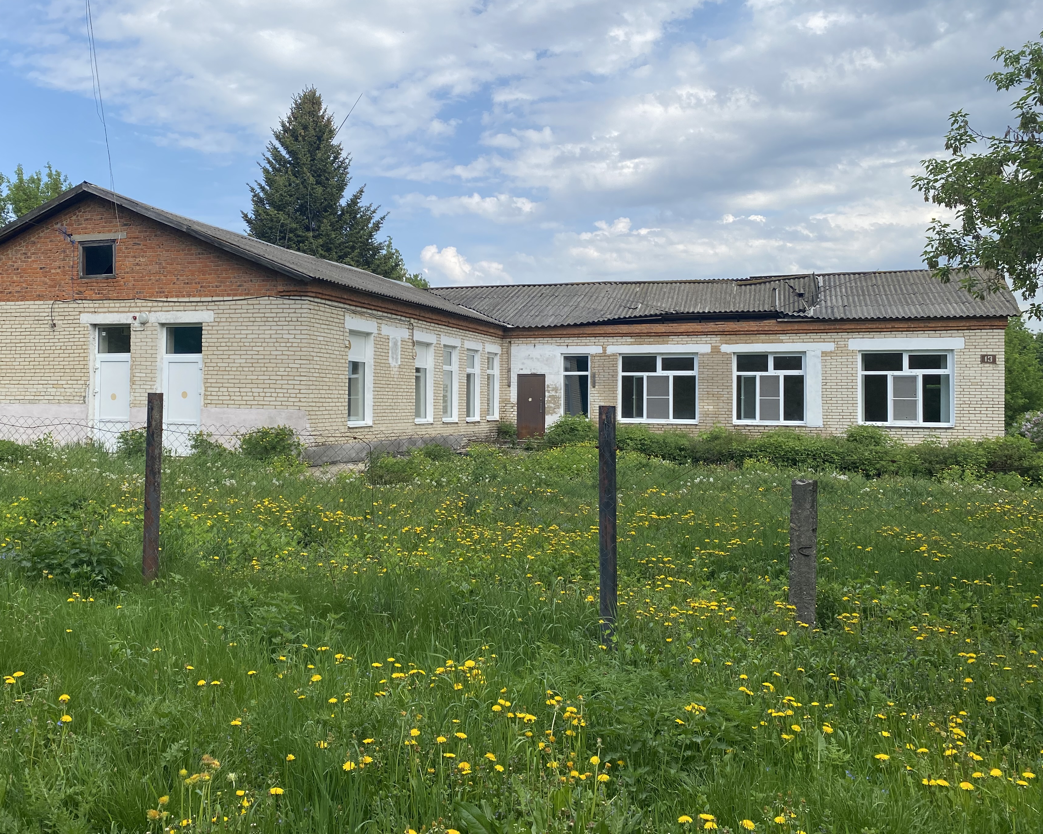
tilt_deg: +0.9
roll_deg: -1.0
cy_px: 387
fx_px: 926
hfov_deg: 58.5
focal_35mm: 30
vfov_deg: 48.5
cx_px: 439
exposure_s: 1/2513
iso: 32
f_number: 1.8
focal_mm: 4.25
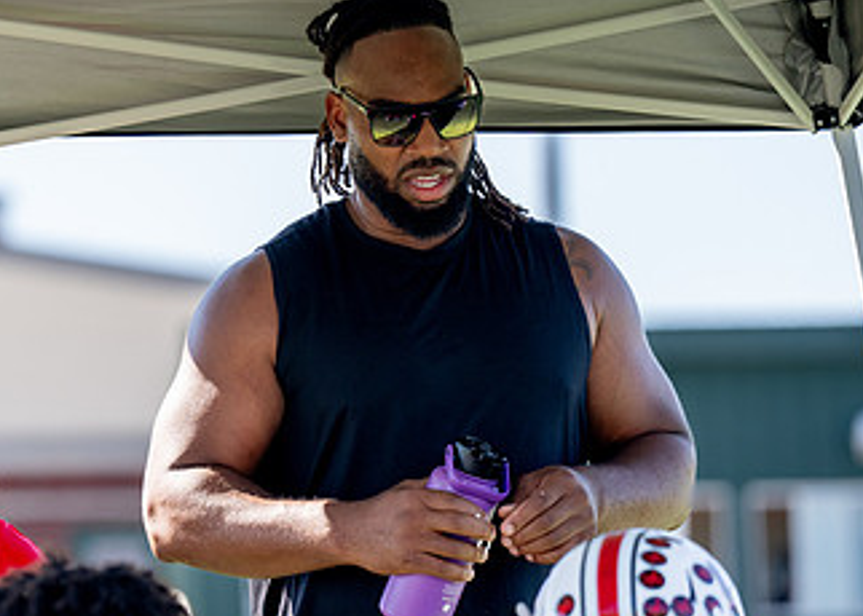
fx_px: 7059
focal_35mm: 288
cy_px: 373
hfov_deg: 7.0
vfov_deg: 5.0
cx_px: 219
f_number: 2.8
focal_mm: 143
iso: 250
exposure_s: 1/1600
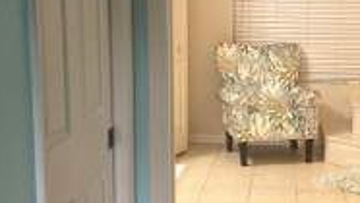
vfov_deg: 16.6
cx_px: 269
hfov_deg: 28.5
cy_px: 110
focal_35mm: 73
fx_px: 697
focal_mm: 5.7
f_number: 1.5
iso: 80
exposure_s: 1/60
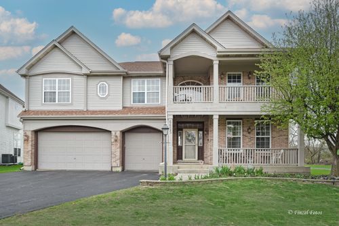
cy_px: 113
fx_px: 217
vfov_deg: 55.2
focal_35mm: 23
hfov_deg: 76.1
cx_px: 170
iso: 400
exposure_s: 1/125
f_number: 11
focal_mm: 23
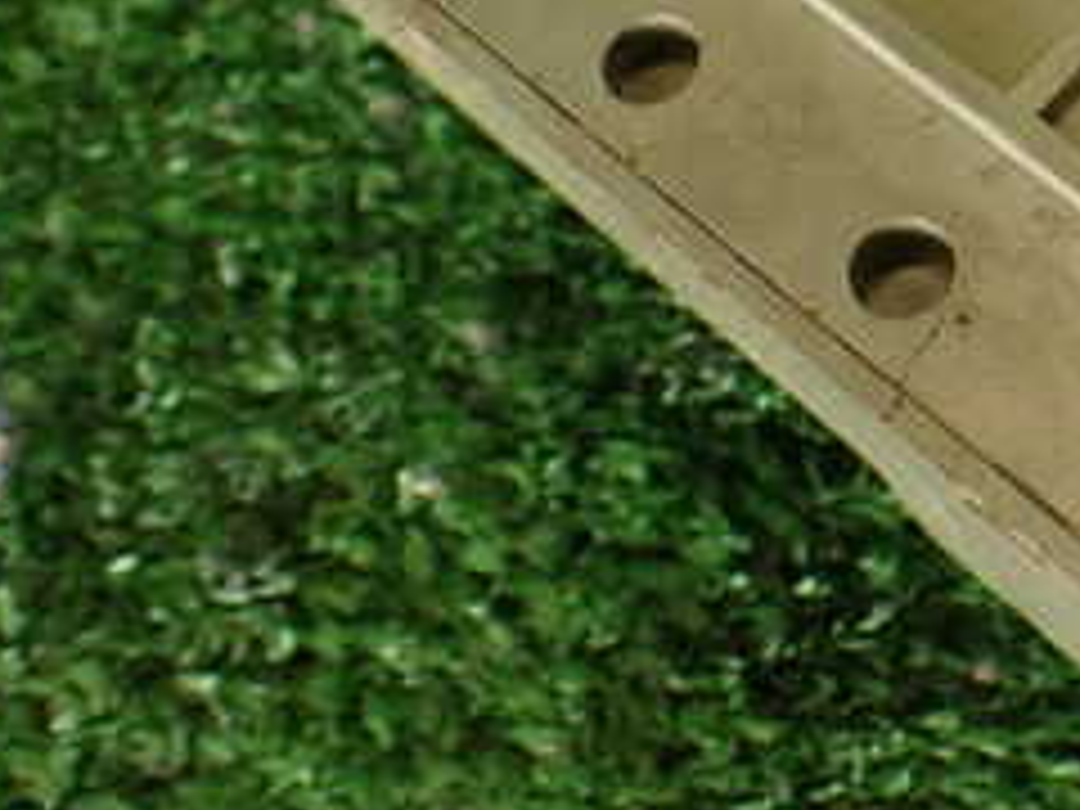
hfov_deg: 23.2
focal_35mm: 80
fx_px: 2496
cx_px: 1143
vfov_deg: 18.0
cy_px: 0
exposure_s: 1/60
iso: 100
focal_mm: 5.79
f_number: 2.4
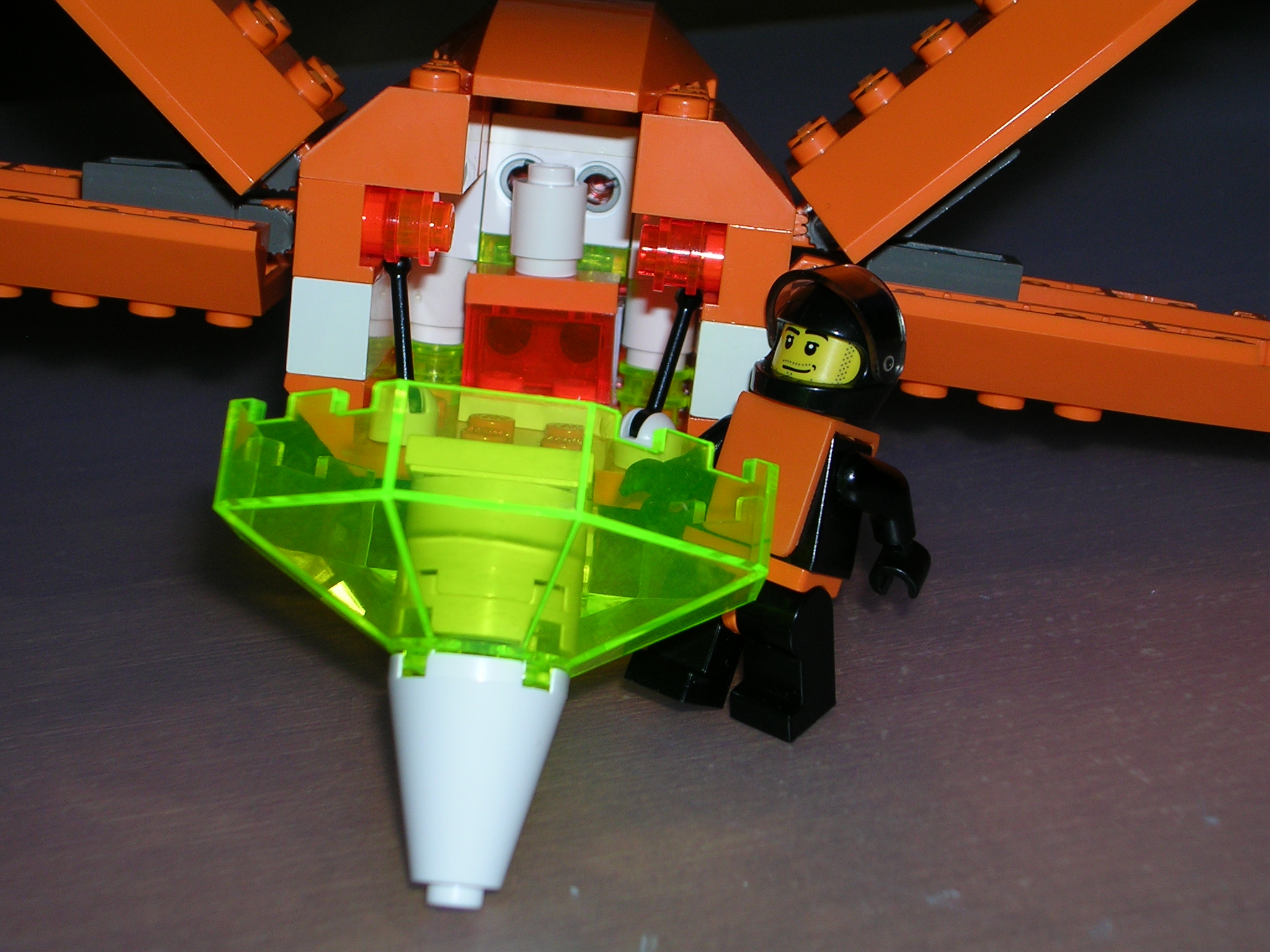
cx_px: 635
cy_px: 476
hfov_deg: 29.0
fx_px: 2458
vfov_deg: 21.9
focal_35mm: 67
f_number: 3.6
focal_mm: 10.2
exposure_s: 1/60.1
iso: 50
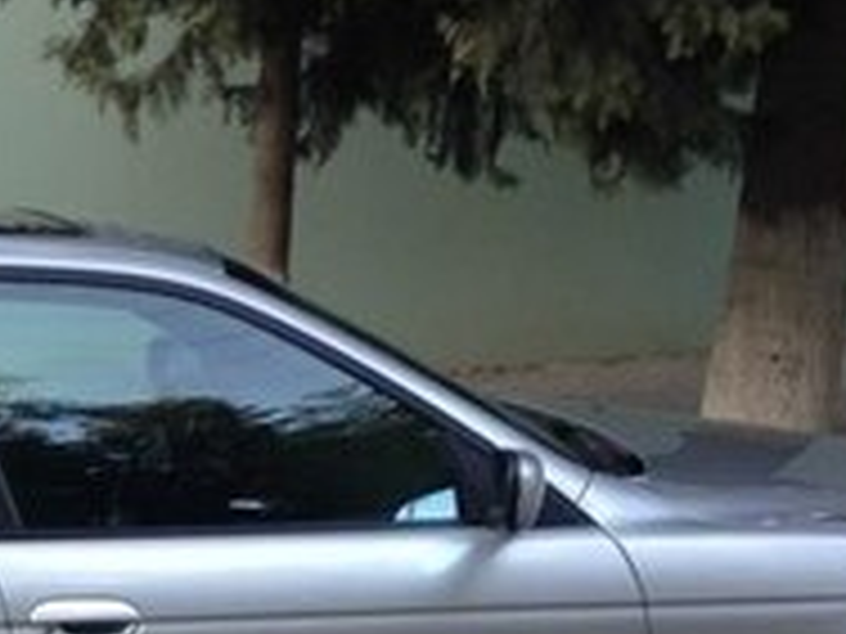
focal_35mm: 116
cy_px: 884
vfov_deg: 12.3
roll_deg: +0.7
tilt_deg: -15.2
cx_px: -50
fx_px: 2835
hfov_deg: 16.5
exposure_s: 1/60
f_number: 2.4
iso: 50
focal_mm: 4.12
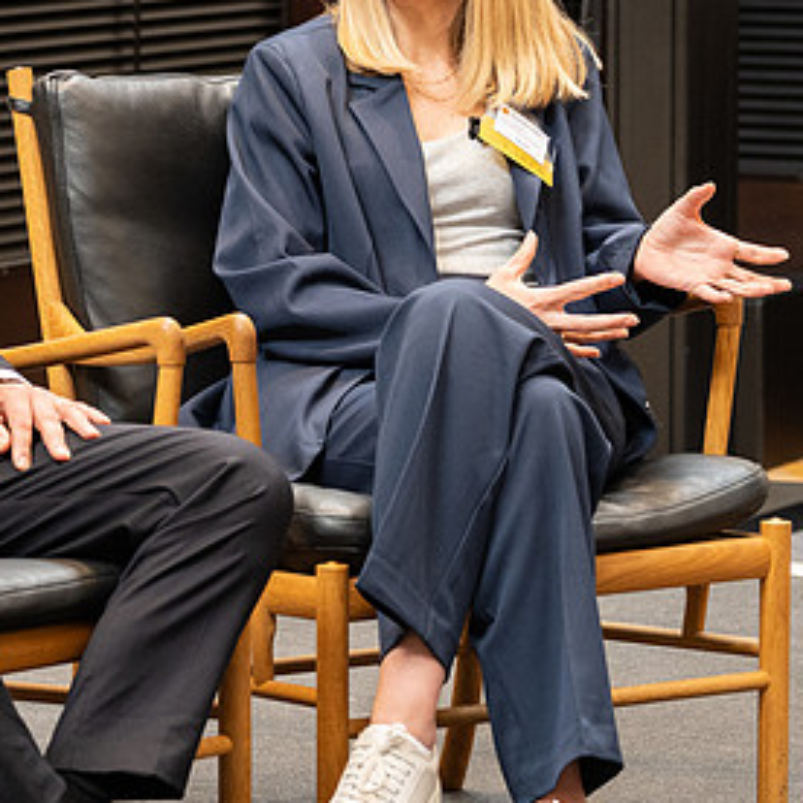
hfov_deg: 8.4
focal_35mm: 208
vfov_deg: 8.4
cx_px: 263
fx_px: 5459
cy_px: 278
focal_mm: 100
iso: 2500
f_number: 5
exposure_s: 1/200
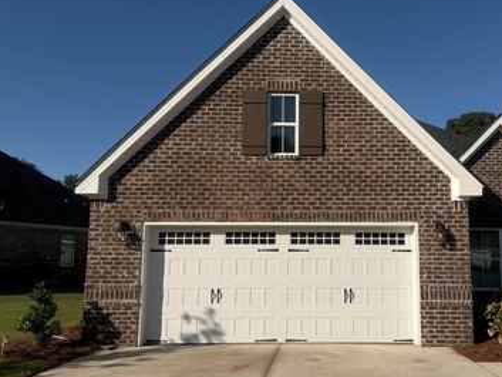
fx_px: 493
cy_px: 200
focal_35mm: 34
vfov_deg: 41.8
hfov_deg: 53.0
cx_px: 331
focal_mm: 6.76
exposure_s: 1/9091
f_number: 1.78
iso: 80
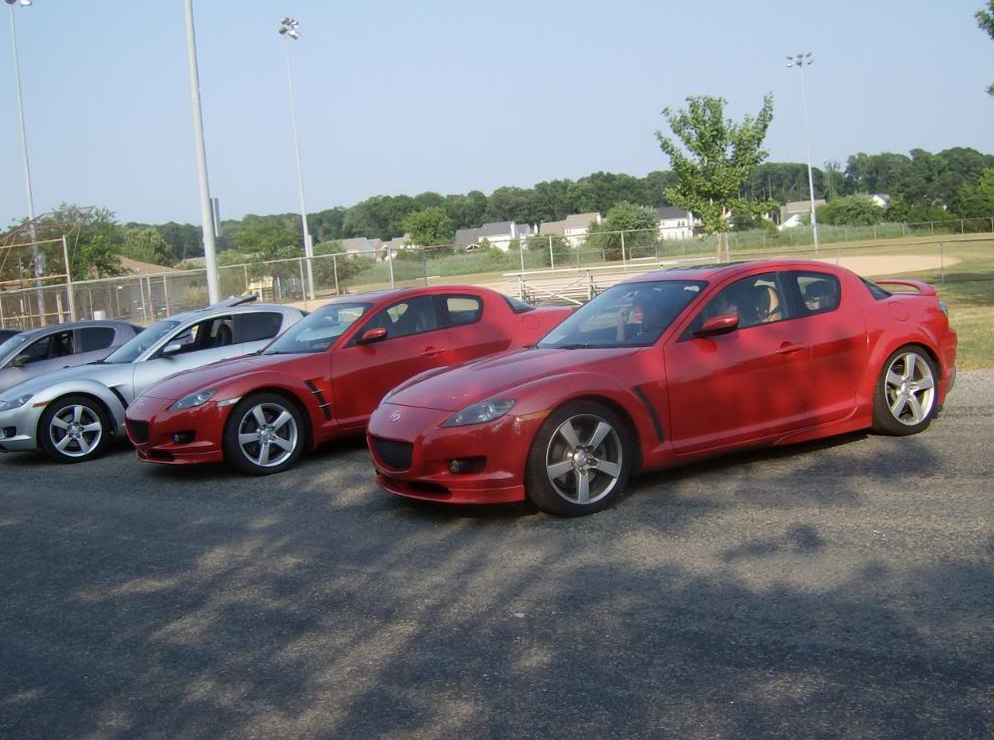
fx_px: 1060
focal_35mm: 37
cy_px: 369
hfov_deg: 50.2
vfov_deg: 38.5
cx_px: 488
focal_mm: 6
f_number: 4.7
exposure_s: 1/442
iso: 100
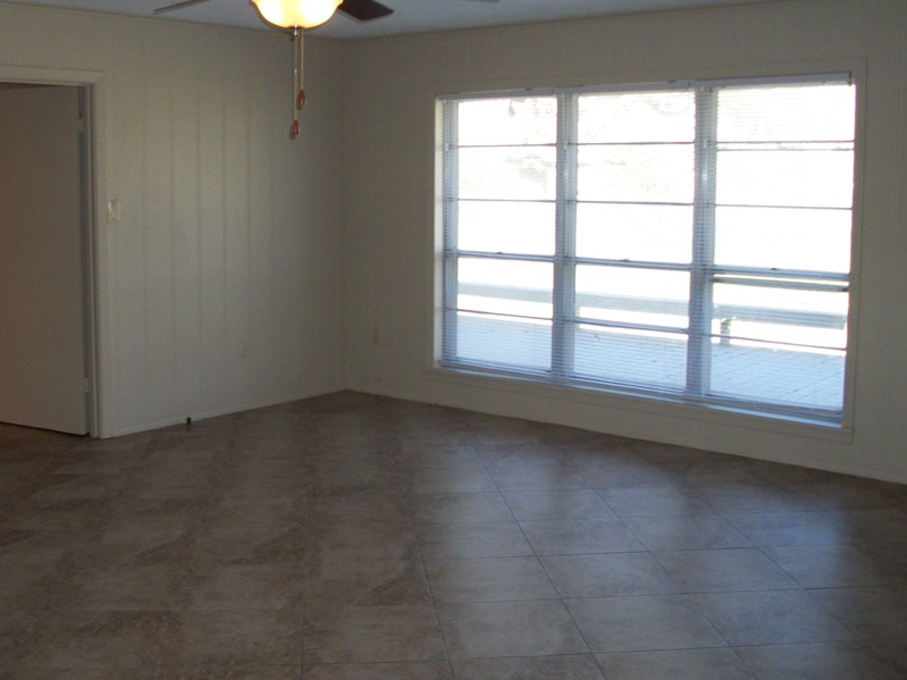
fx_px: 1074
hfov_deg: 45.5
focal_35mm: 41
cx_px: 359
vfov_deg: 35.0
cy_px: 285
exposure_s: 1/125
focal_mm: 5.7
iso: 160
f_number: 2.9
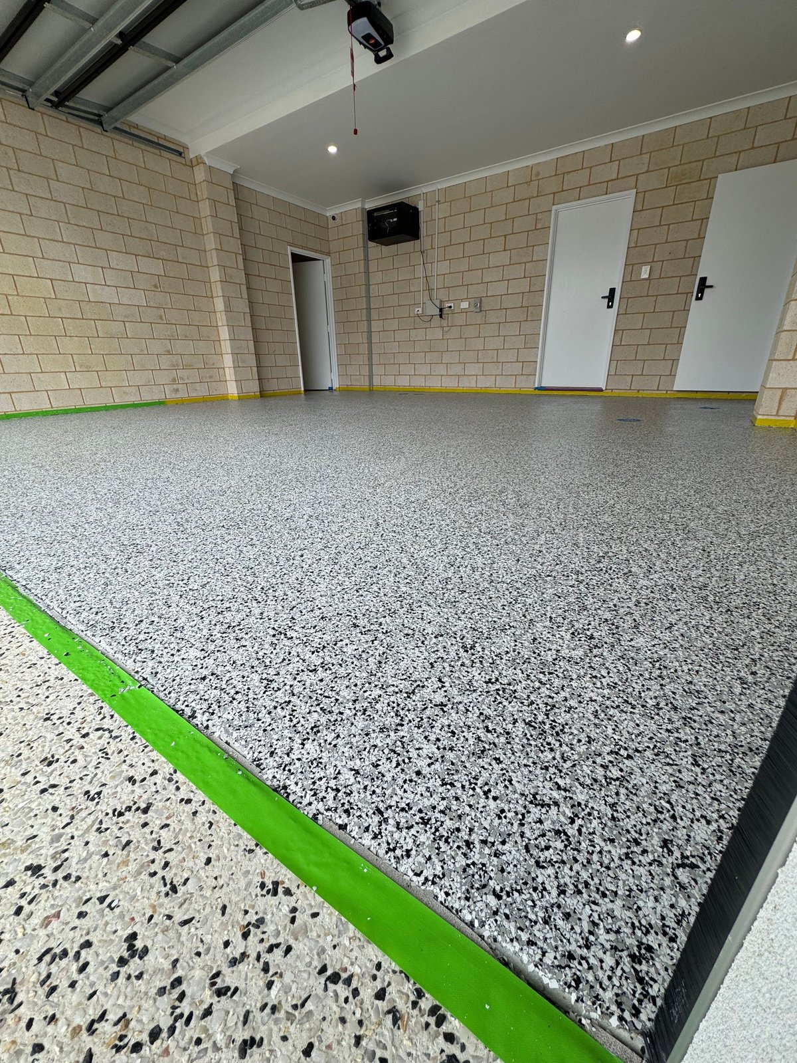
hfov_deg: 85.7
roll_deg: +0.8
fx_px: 430
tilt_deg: -21.3
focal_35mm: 14
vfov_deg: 102.1
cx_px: 398
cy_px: 532
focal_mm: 2.22
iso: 40
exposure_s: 1/515
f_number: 2.2
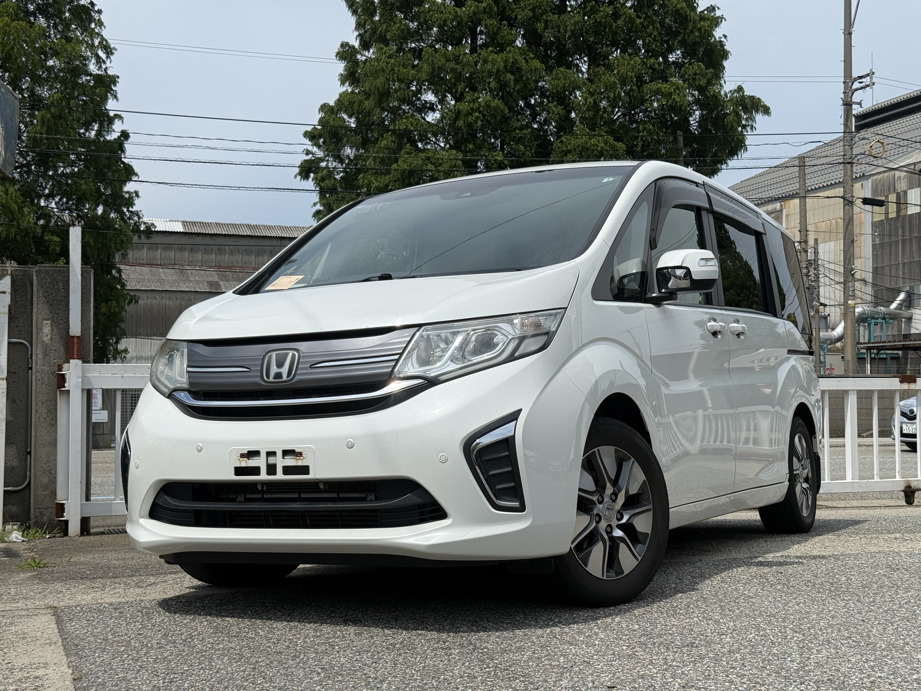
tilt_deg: +3.0
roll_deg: -0.2
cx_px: 460
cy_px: 346
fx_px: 1277
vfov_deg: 30.3
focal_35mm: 48
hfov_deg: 39.7
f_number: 1.78
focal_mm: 6.76
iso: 80
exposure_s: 1/11364
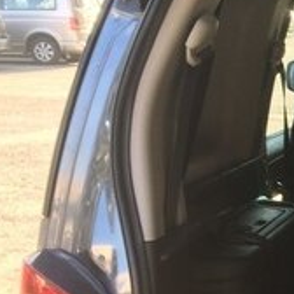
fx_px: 971
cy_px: 295
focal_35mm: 101
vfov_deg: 16.8
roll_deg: -0.6
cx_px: 556
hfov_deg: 14.7
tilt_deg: -17.0
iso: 40
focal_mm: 4.15
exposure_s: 1/100
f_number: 2.2
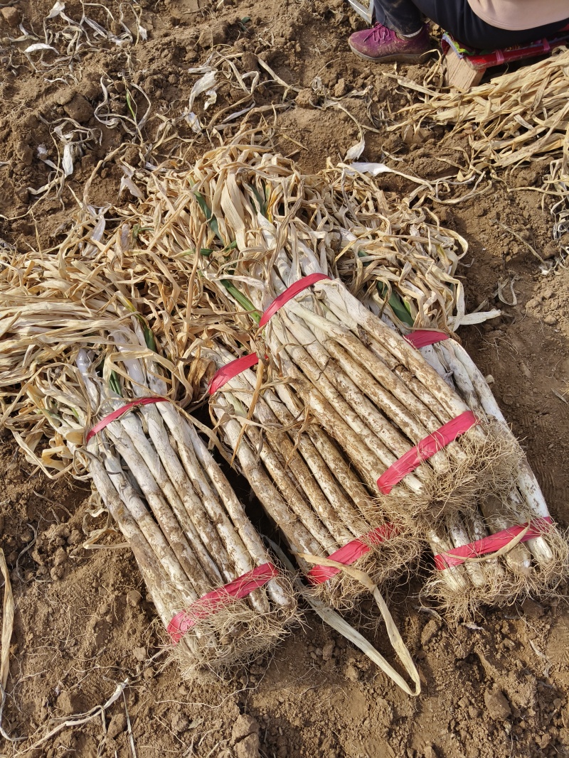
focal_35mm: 26
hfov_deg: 53.1
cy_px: 379
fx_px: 570
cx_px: 284
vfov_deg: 67.3
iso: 50
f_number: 1.79
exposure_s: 1/335
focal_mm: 4.84
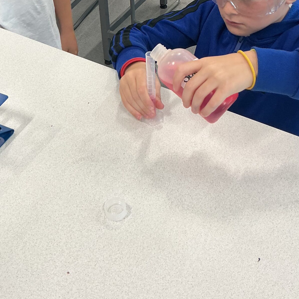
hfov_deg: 30.9
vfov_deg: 30.4
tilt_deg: -37.4
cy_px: 61
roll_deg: +7.3
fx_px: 537
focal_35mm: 55
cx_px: 100
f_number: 1.8
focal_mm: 3
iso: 50
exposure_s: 1/100
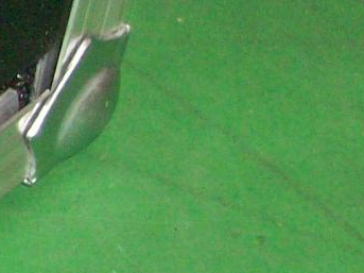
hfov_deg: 7.1
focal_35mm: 251
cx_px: -718
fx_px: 2638
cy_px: 68
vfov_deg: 5.9
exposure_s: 1/46
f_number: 3.2
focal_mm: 7.1
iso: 160
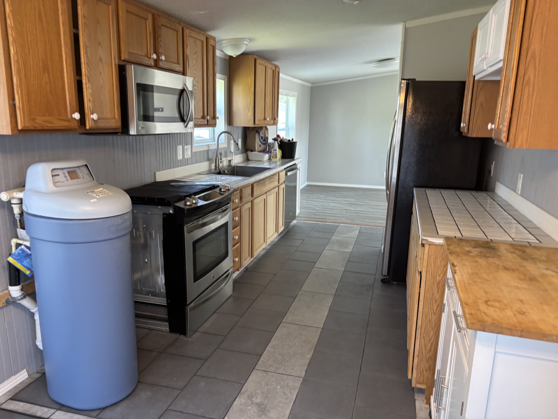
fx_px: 419
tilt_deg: -11.2
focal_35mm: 26
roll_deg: -0.3
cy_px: 210
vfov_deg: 53.1
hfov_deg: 67.3
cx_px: 279
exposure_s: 1/60
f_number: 1.6
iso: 100
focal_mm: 5.96
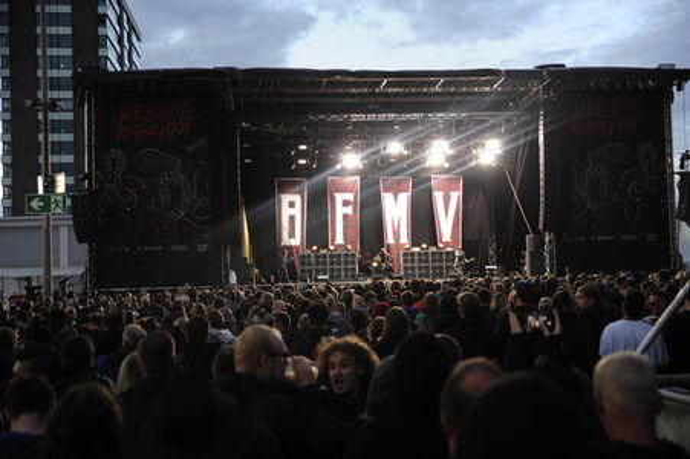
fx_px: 843
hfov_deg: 44.5
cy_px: 230
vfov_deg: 30.5
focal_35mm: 44
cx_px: 345
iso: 800
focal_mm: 44
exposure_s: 1/100
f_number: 2.8
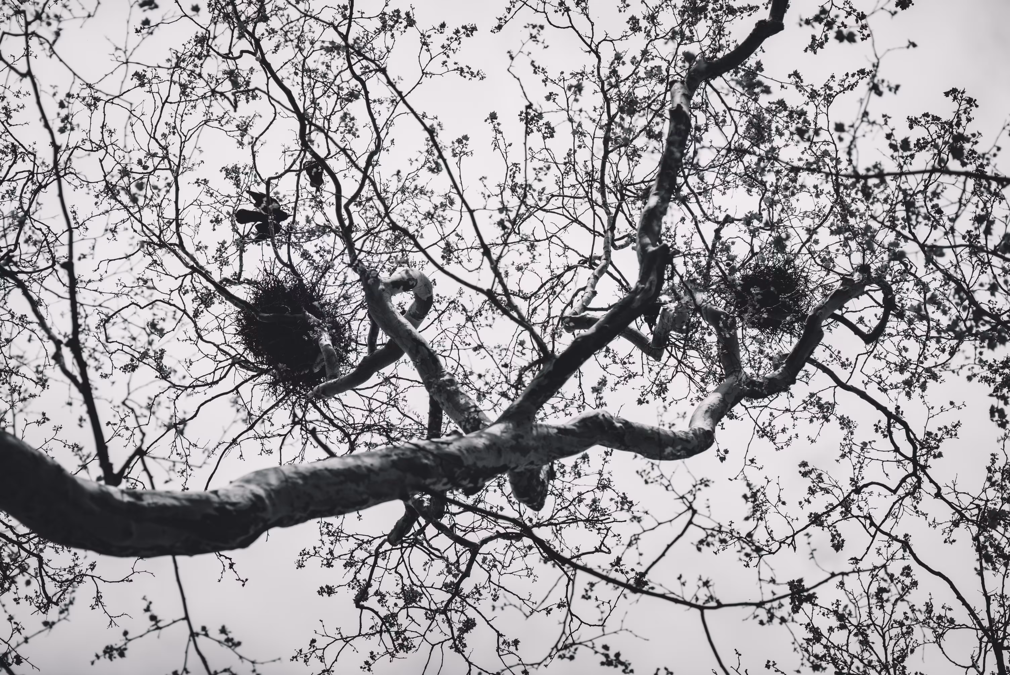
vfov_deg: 7.6
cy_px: 338
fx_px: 5052
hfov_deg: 11.4
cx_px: 505
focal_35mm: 180
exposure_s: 1/2500
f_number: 2.8
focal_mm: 180
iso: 50
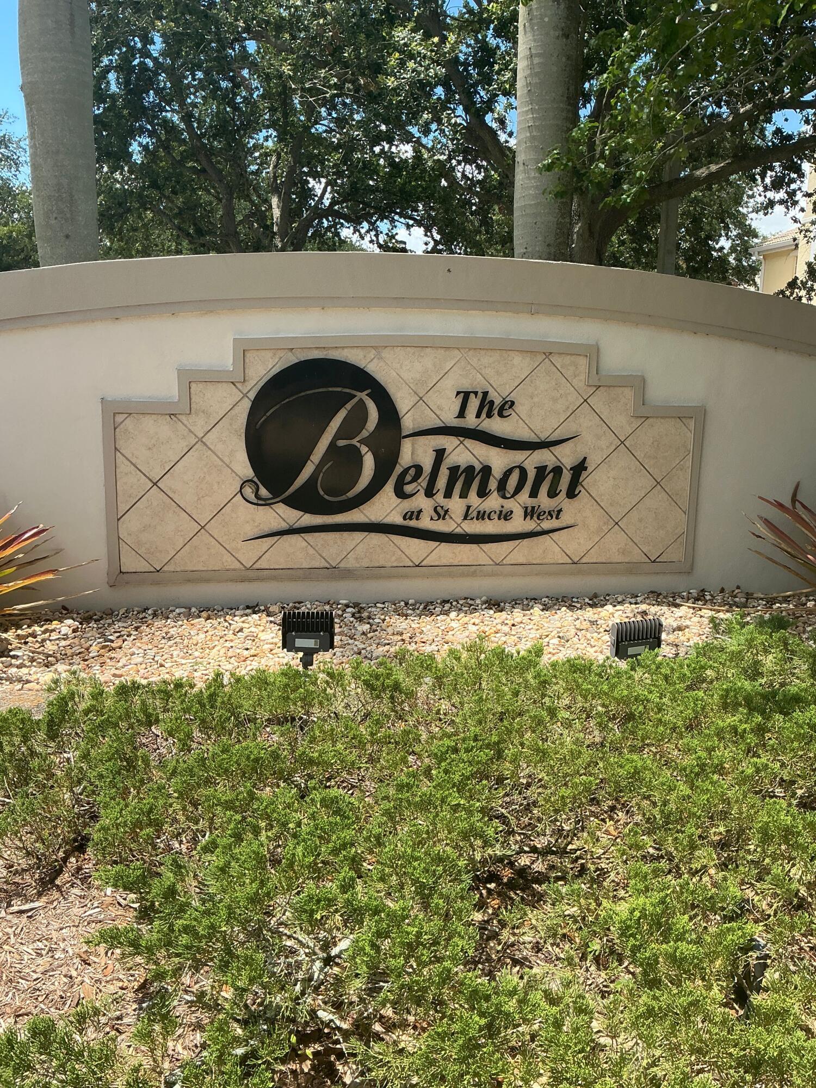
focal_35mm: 28
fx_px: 880
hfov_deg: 49.7
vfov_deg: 63.4
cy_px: 544
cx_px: 408
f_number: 1.8
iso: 25
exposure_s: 1/944
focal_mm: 3
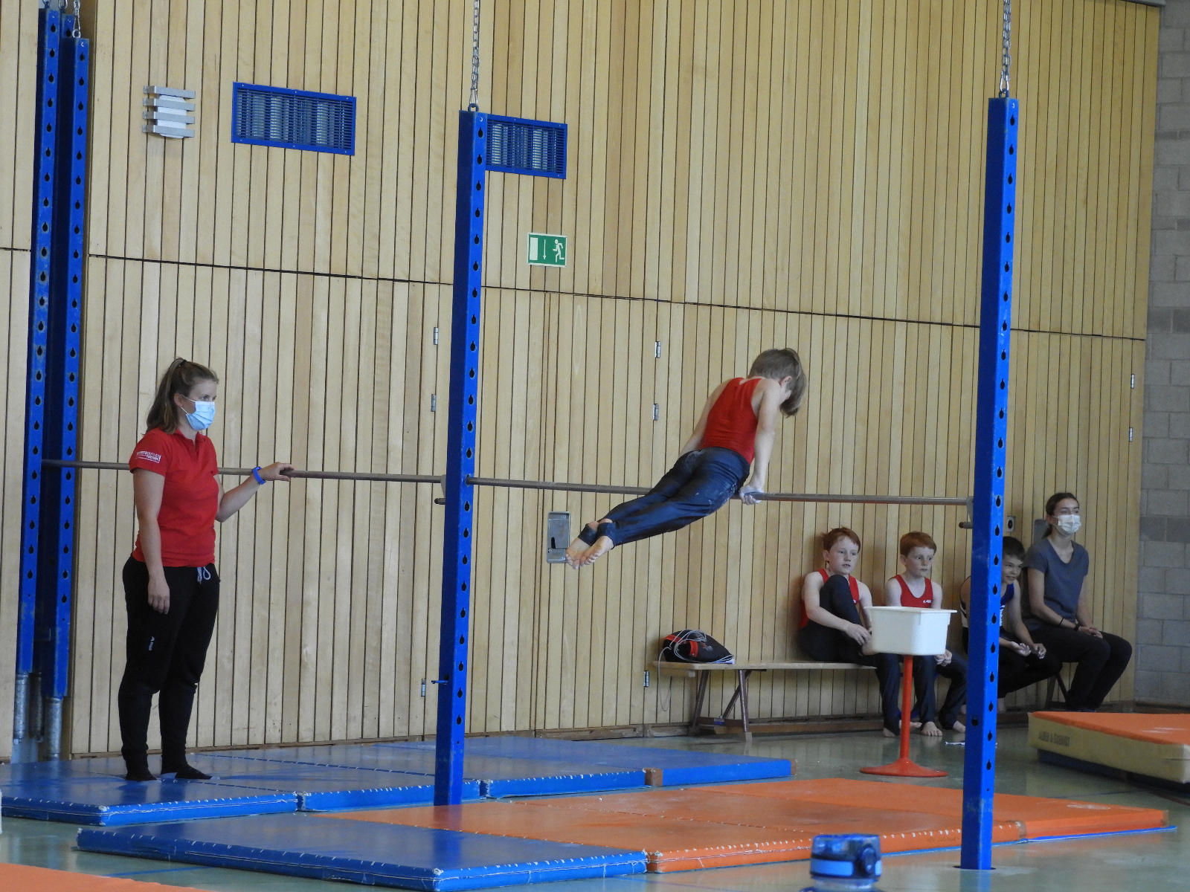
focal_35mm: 125
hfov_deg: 15.8
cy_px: 446
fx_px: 4297
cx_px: 595
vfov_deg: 11.9
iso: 400
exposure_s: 1/40
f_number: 5
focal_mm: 22.4
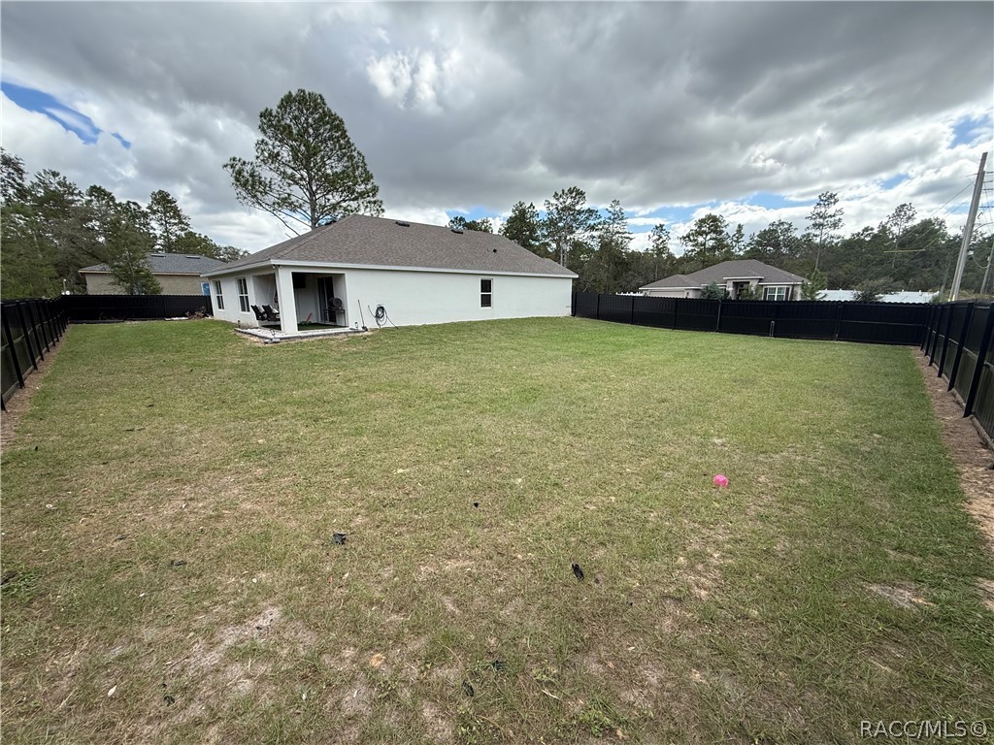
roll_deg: +0.2
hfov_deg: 102.1
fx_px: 402
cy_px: 372
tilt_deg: -10.4
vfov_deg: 85.7
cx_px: 497
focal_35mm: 14
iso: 64
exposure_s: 1/789
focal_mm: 2.22
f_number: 2.2
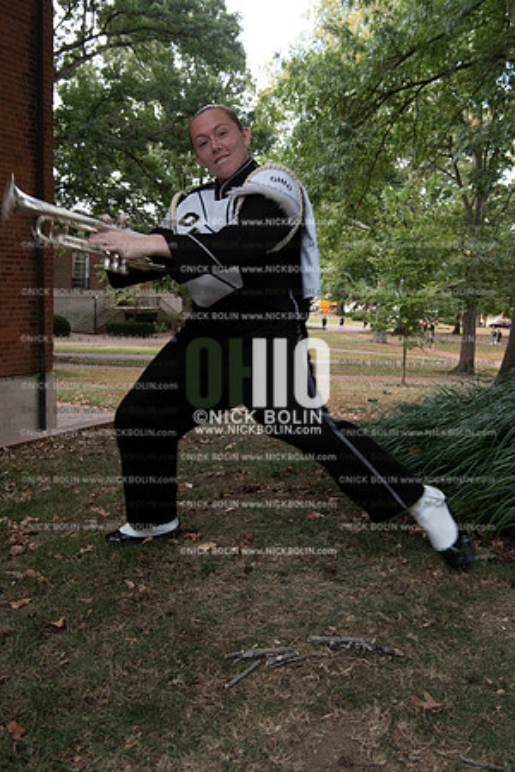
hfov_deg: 38.9
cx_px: 258
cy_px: 386
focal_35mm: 34
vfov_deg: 55.8
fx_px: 730
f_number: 8
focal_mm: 34
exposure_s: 1/100
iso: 500
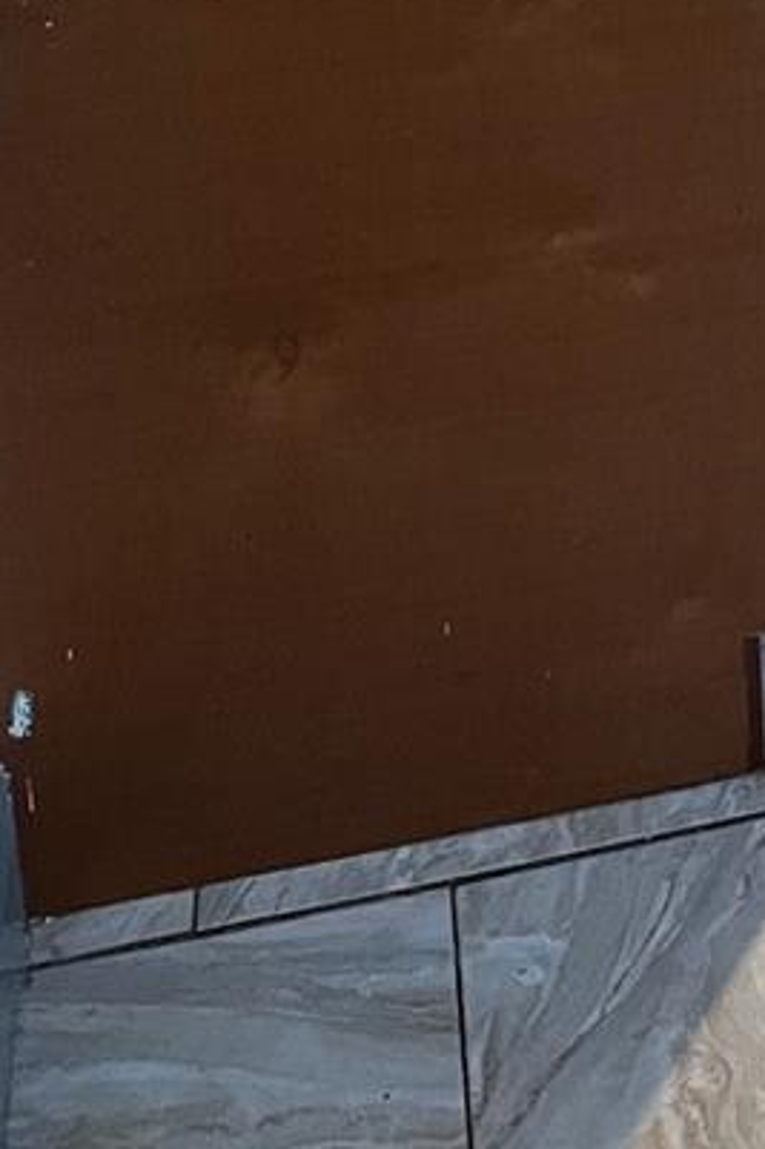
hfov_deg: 15.4
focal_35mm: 81
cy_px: -547
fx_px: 2584
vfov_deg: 21.3
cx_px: 1198
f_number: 1.6
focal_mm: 5.1
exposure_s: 1/30
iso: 500
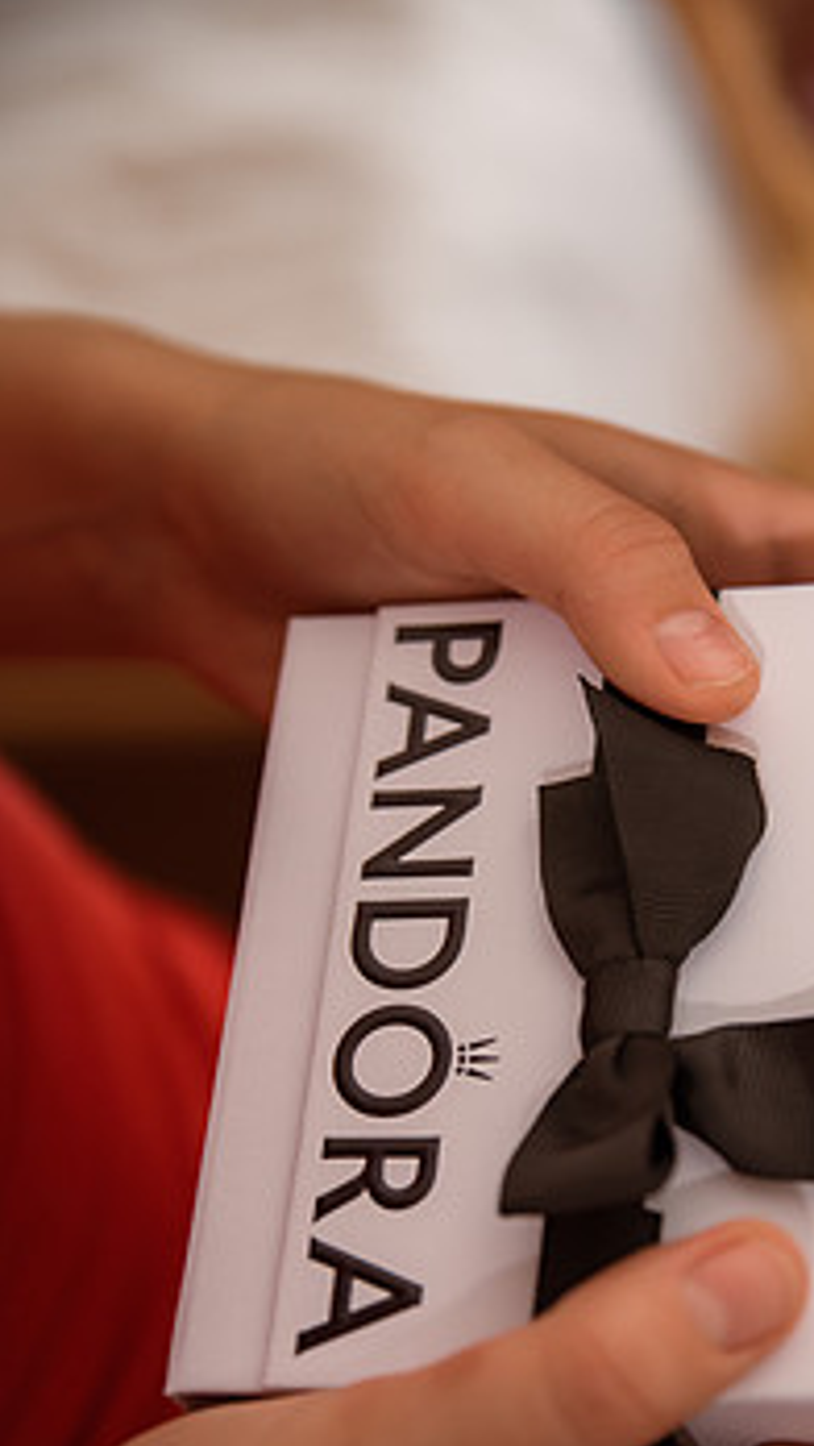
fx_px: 3220
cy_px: 927
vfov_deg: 25.2
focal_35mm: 84
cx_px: 586
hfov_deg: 14.4
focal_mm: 62
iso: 800
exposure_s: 1/80
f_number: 2.8
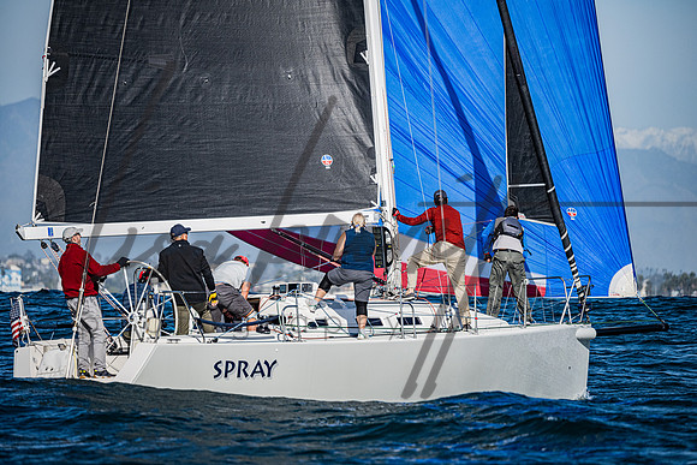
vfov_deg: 4.5
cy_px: 233
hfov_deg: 6.7
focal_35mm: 307
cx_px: 353
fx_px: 5952
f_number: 5.3
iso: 320
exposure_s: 1/3200
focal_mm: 300
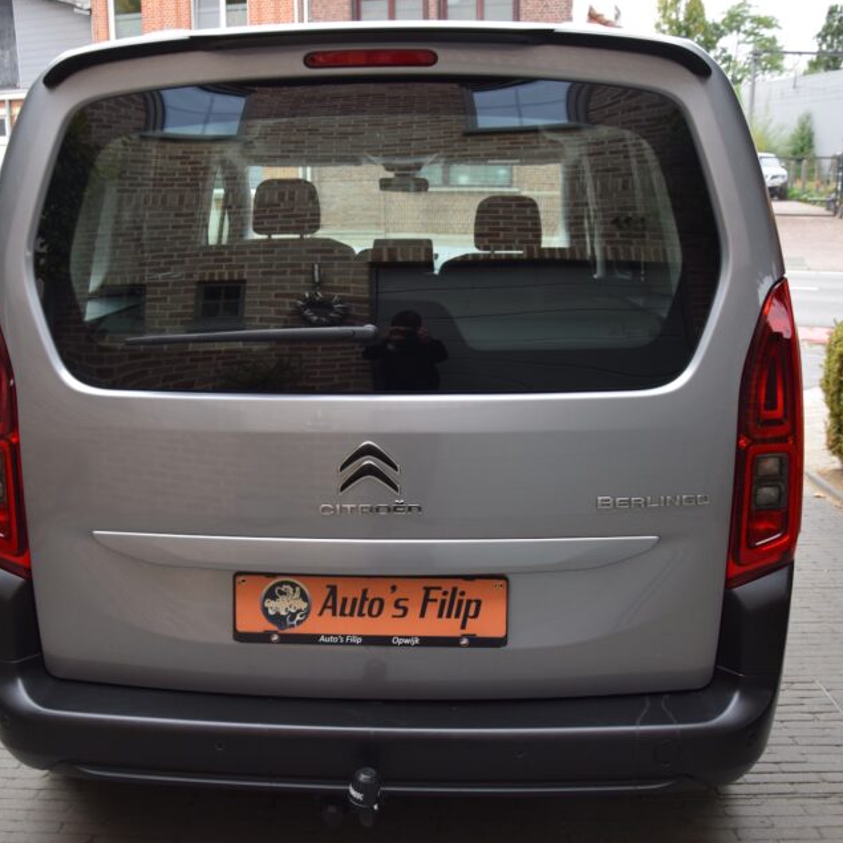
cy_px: 449
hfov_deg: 44.8
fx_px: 1019
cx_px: 364
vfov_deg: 44.9
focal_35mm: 37
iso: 450
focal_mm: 18
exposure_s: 1/60
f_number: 4
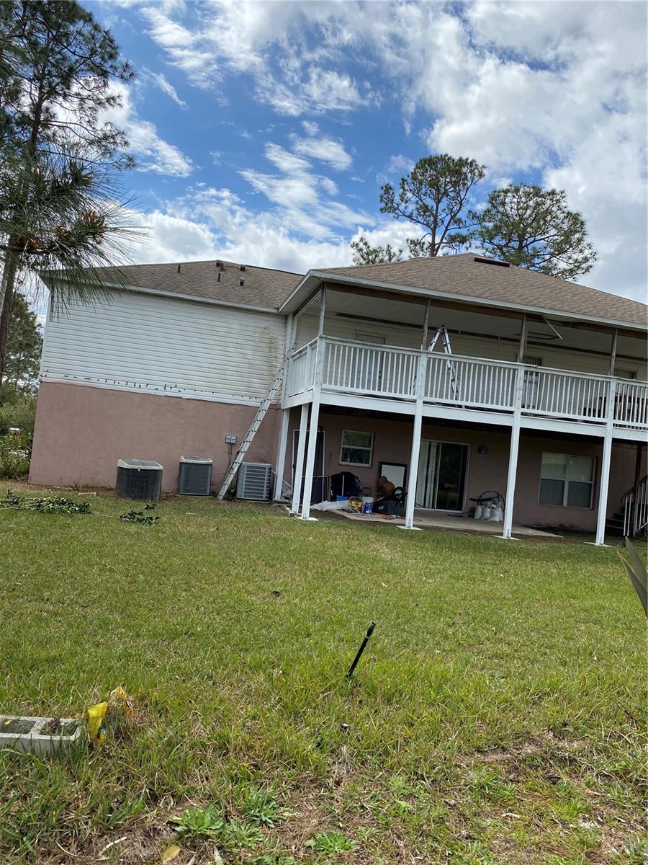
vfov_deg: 67.3
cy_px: 432
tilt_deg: +3.1
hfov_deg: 53.1
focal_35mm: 26
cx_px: 324
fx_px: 649
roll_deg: -4.3
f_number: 1.8
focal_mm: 4.25
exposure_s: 1/3984
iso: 32
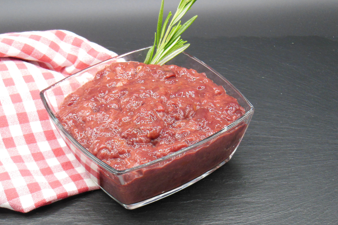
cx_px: 169
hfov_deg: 27.7
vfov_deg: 18.7
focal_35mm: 73
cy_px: 114
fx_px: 685
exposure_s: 1/80
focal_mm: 12.4
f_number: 5.2
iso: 400
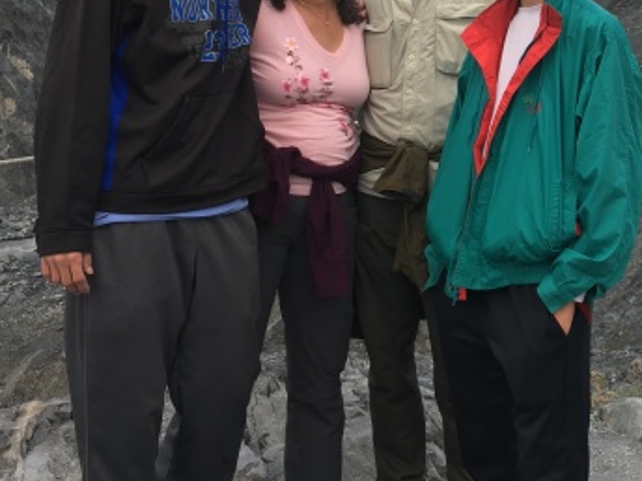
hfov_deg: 34.1
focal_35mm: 54
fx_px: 1002
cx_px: 541
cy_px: 99
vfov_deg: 26.5
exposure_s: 1/379
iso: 25
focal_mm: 4.15
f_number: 2.2
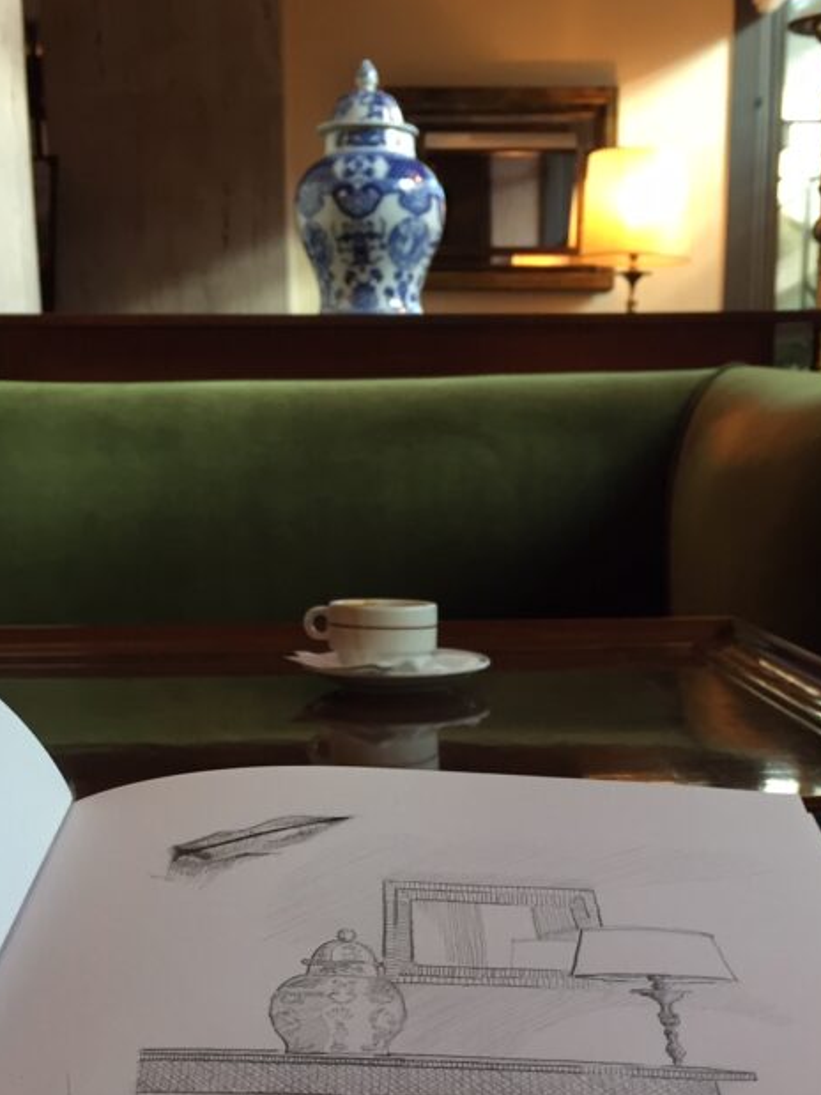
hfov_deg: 30.2
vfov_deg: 38.5
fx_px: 1518
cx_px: 448
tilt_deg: -13.6
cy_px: 833
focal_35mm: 48
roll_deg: +0.4
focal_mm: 4.15
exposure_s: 1/33
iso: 80
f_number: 2.2
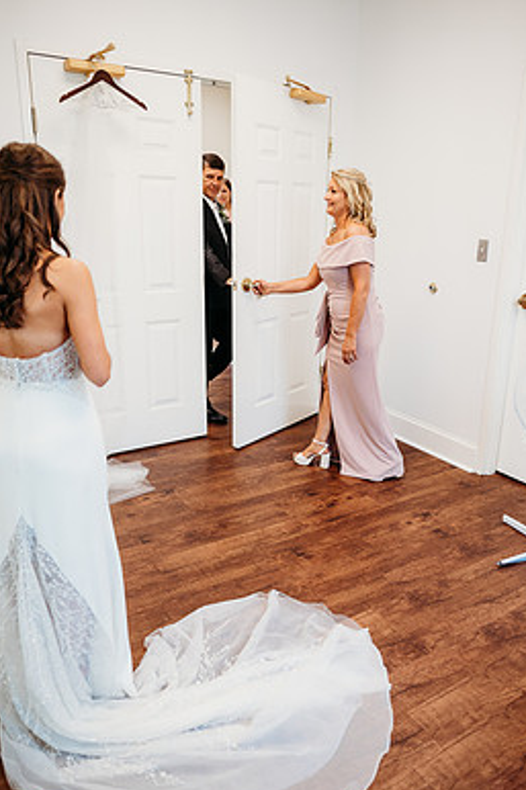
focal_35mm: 28
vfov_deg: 65.5
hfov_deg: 46.2
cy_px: 395
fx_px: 614
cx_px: 303
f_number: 2.5
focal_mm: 24
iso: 320
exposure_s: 1/160
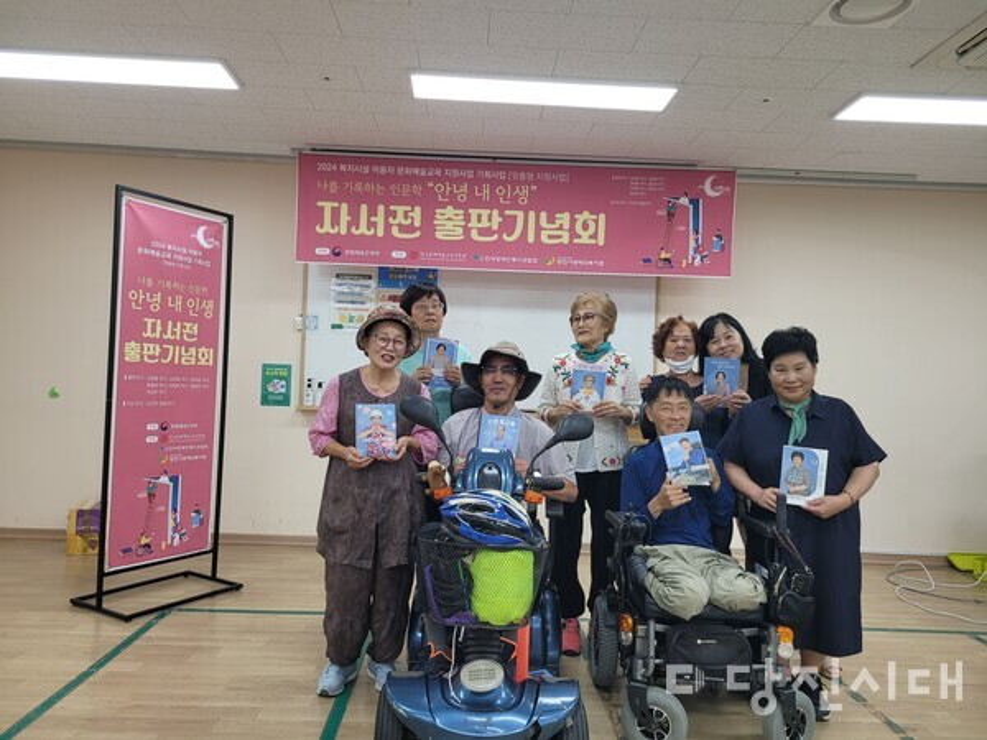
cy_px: 370
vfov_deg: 53.1
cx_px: 494
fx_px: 741
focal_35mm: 26
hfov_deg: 67.3
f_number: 1.8
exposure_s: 1/120
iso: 100
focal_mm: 5.4
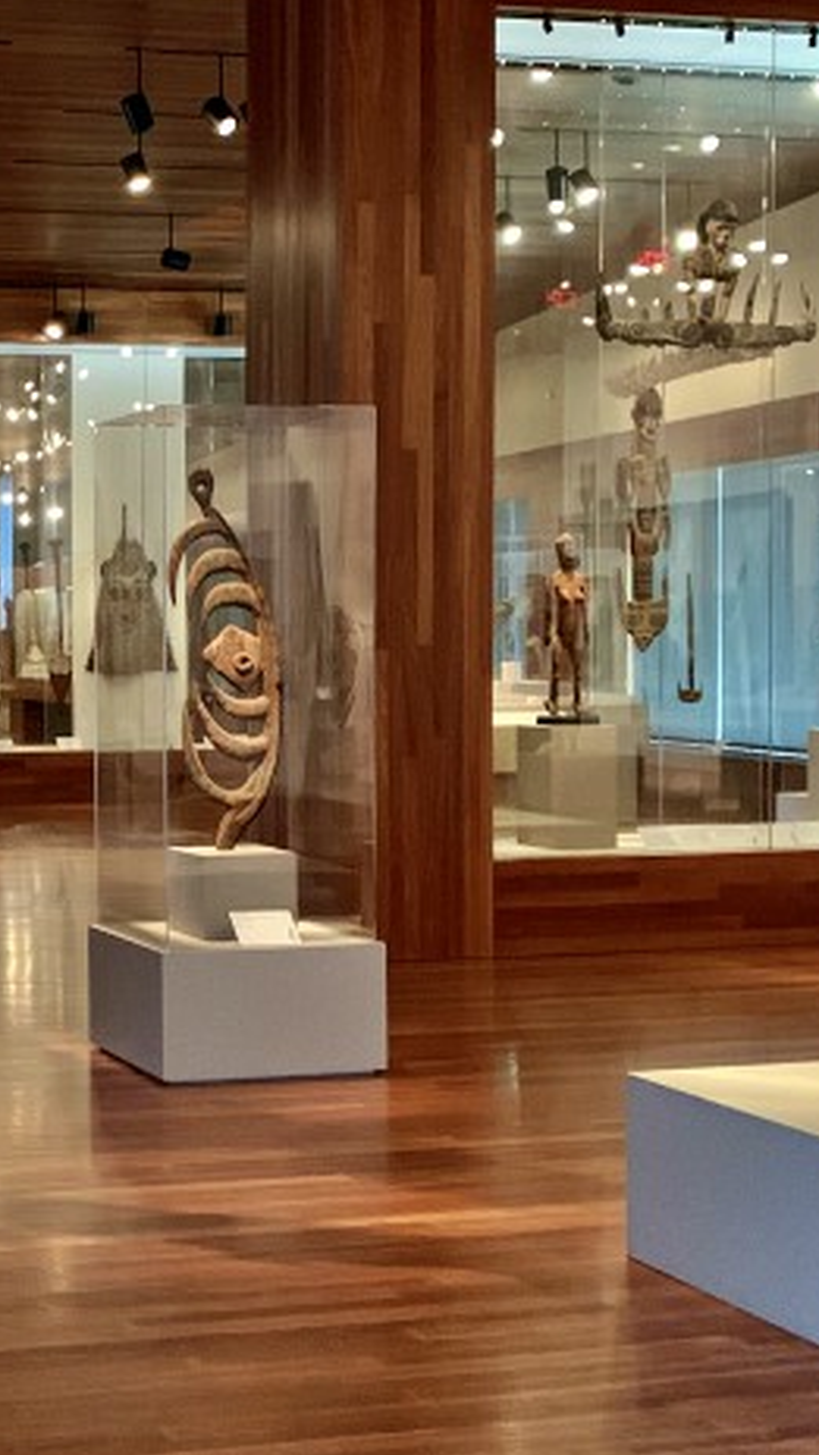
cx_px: -75
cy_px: 746
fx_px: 2355
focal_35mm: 61
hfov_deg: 19.0
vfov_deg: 34.4
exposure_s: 1/24
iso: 640
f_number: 1.8
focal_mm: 4.25
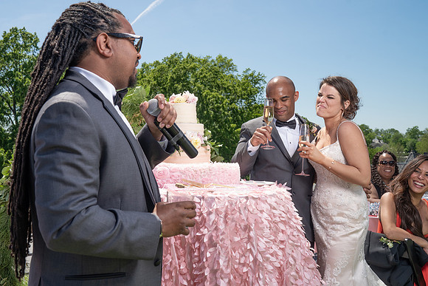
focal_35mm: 40
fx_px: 478
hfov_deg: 48.1
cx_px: 182
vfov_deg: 33.2
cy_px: 122
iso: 50
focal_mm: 35
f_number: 7.1
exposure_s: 1/250
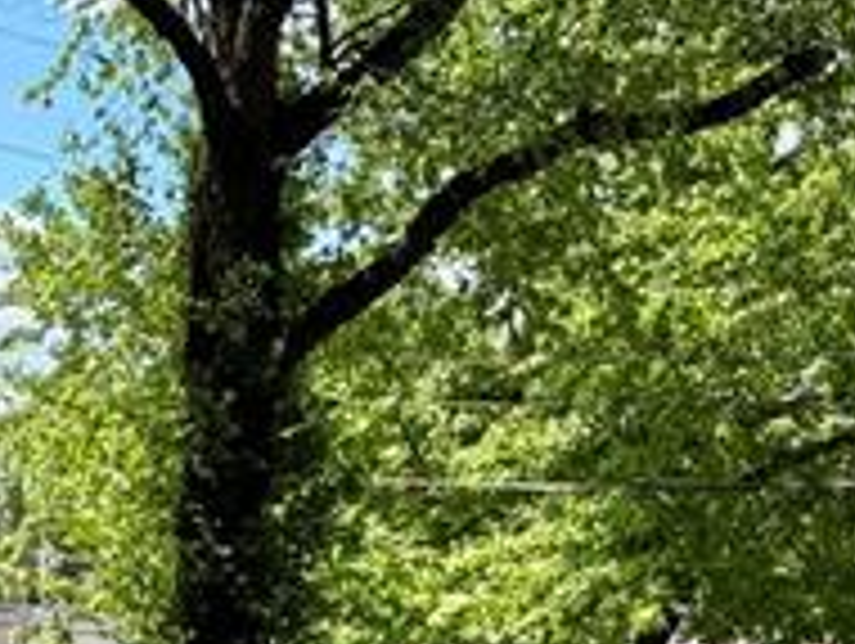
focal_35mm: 140
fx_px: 3462
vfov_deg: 10.4
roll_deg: -0.9
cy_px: 784
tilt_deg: -3.7
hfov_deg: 13.2
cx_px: -459
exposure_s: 1/1437
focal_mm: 5.96
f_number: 1.6
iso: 50
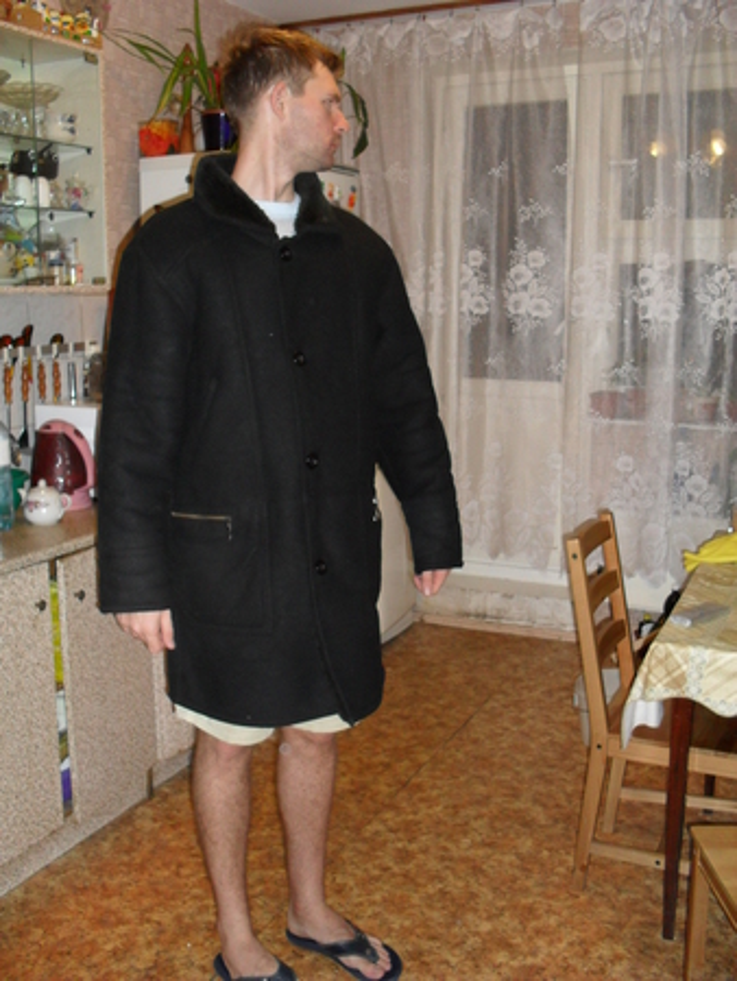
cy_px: 490
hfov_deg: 40.7
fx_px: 993
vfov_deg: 52.6
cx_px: 368
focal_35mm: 35
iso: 200
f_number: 3.2
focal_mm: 6.3
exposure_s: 1/45
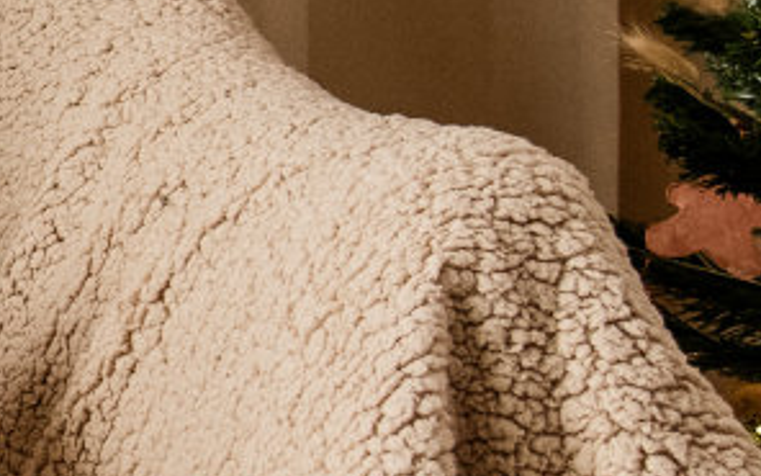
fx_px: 3464
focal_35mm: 167
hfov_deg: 11.2
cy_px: -113
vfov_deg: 7.8
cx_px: -842
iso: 640
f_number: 4.5
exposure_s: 1/100
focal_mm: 30
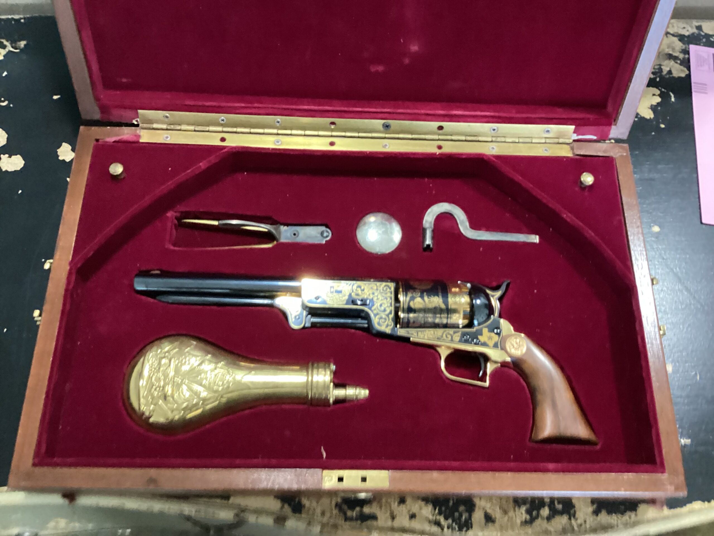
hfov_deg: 58.4
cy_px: 268
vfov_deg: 45.4
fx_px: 639
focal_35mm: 31
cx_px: 357
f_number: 2.4
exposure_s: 1/30
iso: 640
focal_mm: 3.3
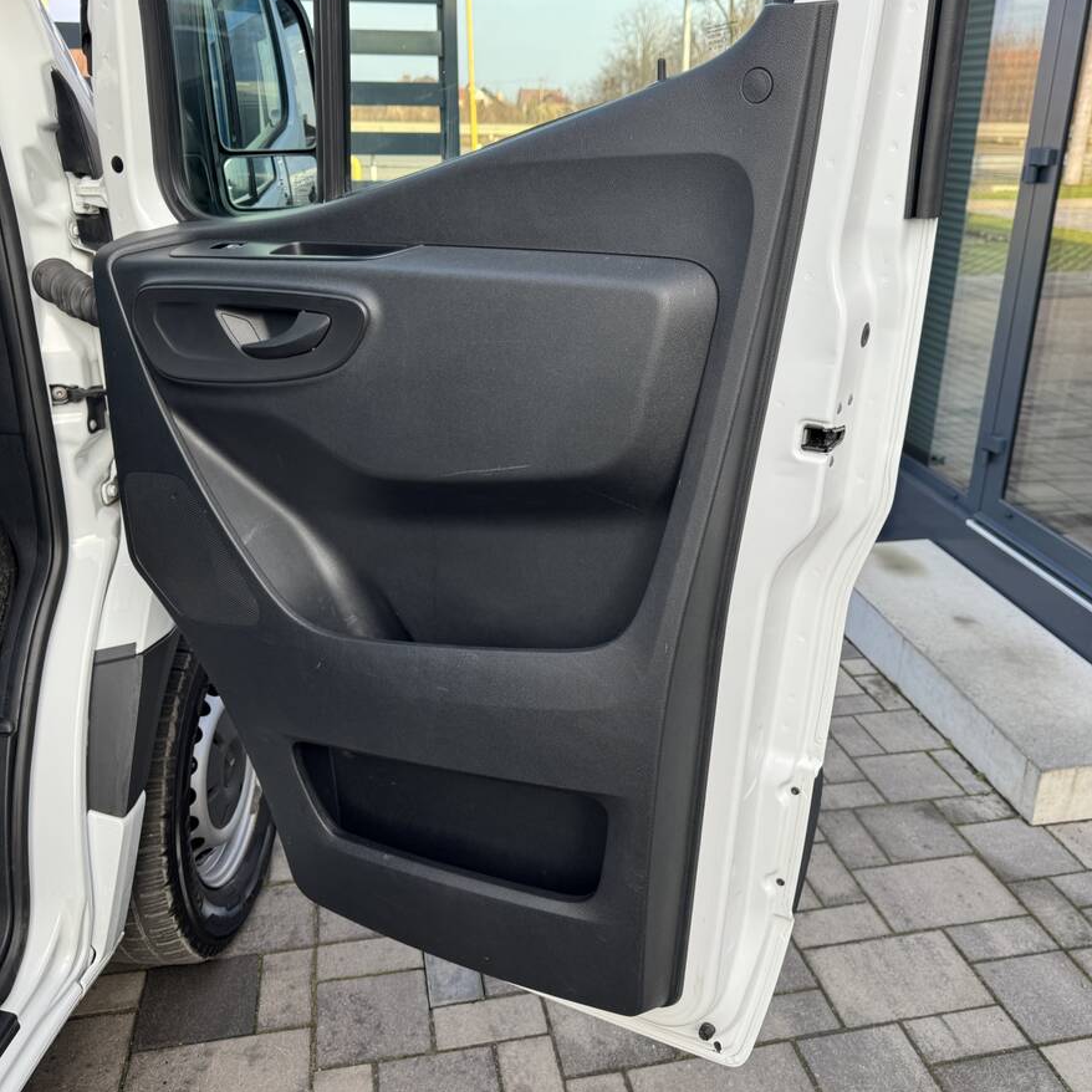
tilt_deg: -20.1
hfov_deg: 55.6
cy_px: 540
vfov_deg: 55.6
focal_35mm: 29
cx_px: 566
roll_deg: -0.4
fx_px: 1035
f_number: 1.78
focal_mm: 6.76
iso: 80
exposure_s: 1/481
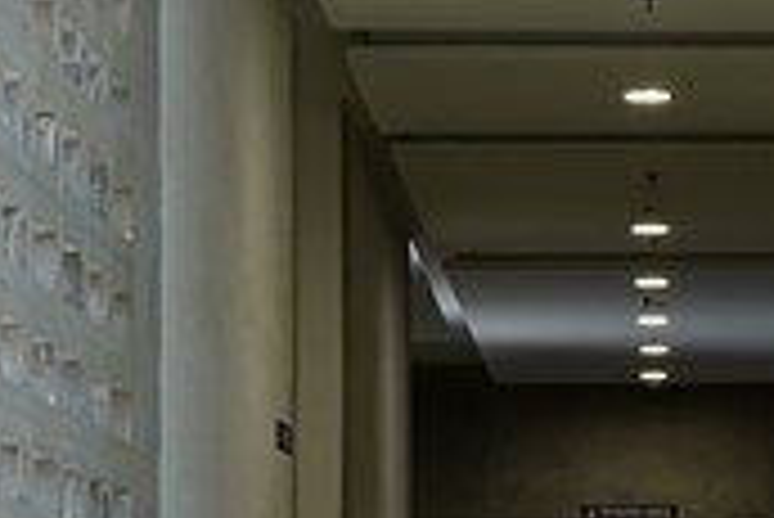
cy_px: 761
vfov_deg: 5.0
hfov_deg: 7.5
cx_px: 423
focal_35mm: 274
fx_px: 5896
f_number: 10
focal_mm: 35
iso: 800
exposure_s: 1/50
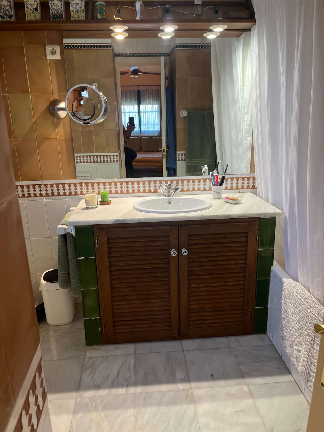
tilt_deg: -16.4
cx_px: 162
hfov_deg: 53.1
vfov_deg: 67.3
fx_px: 324
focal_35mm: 26
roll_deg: +1.2
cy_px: 216
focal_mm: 5.1
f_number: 1.6
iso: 125
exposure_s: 1/100
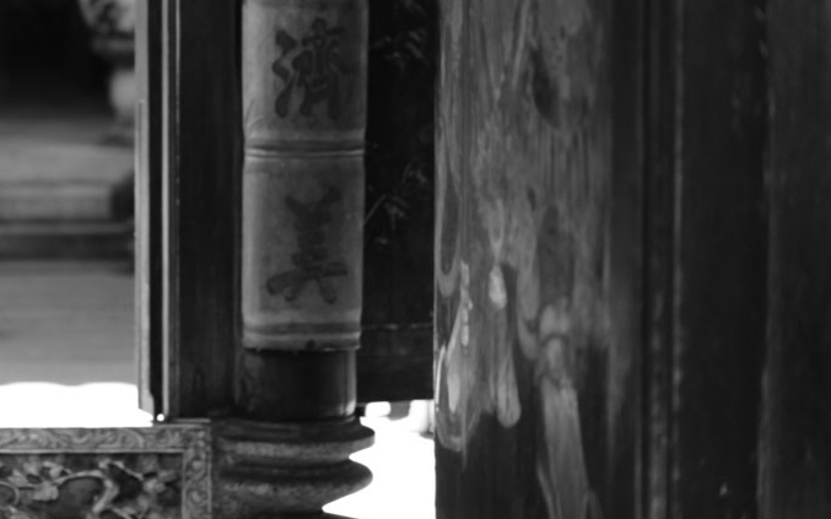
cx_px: -140
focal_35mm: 134
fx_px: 3035
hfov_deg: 15.1
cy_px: 97
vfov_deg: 9.8
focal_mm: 55
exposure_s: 1/3200
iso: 1250
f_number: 1.8
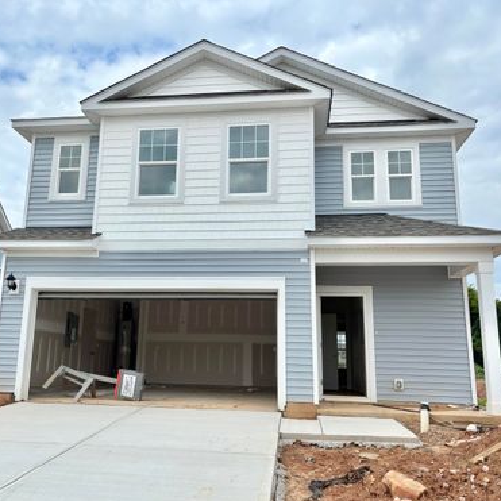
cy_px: 252
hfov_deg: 52.4
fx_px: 508
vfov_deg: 52.5
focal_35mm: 31
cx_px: 220
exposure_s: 1/3534
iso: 50
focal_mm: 5.96
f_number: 1.6
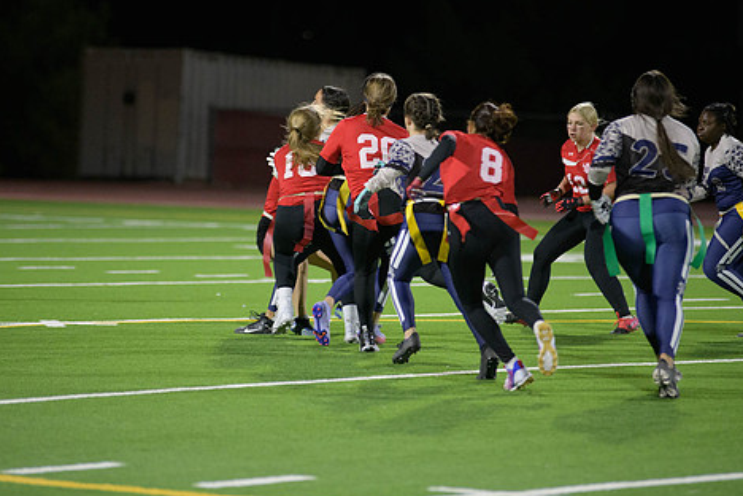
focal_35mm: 248
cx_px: 345
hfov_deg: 8.3
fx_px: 5118
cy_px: 203
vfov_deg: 5.5
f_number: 2.8
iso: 3600
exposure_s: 1/640
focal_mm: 200
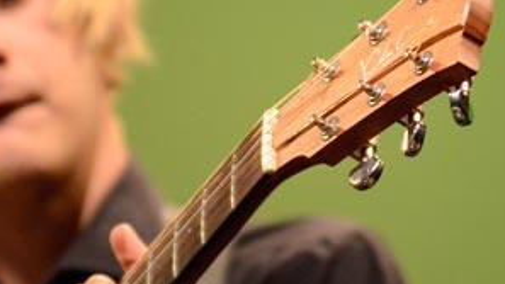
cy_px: 116
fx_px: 7070
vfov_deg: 2.3
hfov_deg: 4.1
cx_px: 330
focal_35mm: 528
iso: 6400
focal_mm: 200
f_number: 2.8
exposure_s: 1/400
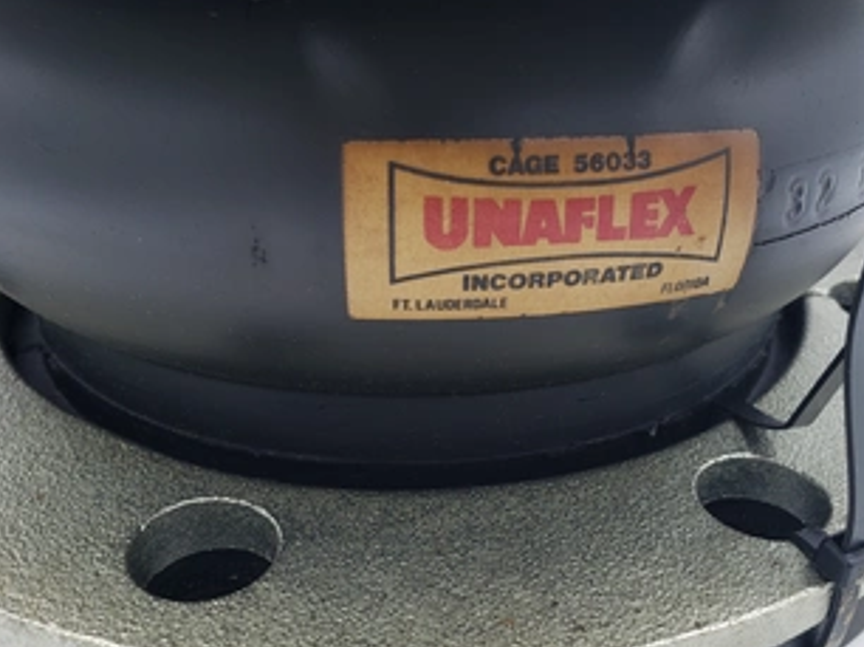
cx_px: 497
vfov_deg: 41.7
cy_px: 319
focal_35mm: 34
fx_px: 848
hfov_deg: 53.8
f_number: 2.4
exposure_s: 1/120
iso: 100
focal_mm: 4.3
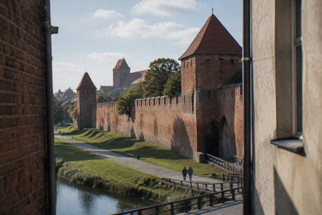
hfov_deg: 54.5
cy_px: 108
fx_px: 313
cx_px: 161
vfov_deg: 37.8
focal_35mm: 35
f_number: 7.1
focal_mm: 35
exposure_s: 1/400
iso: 320
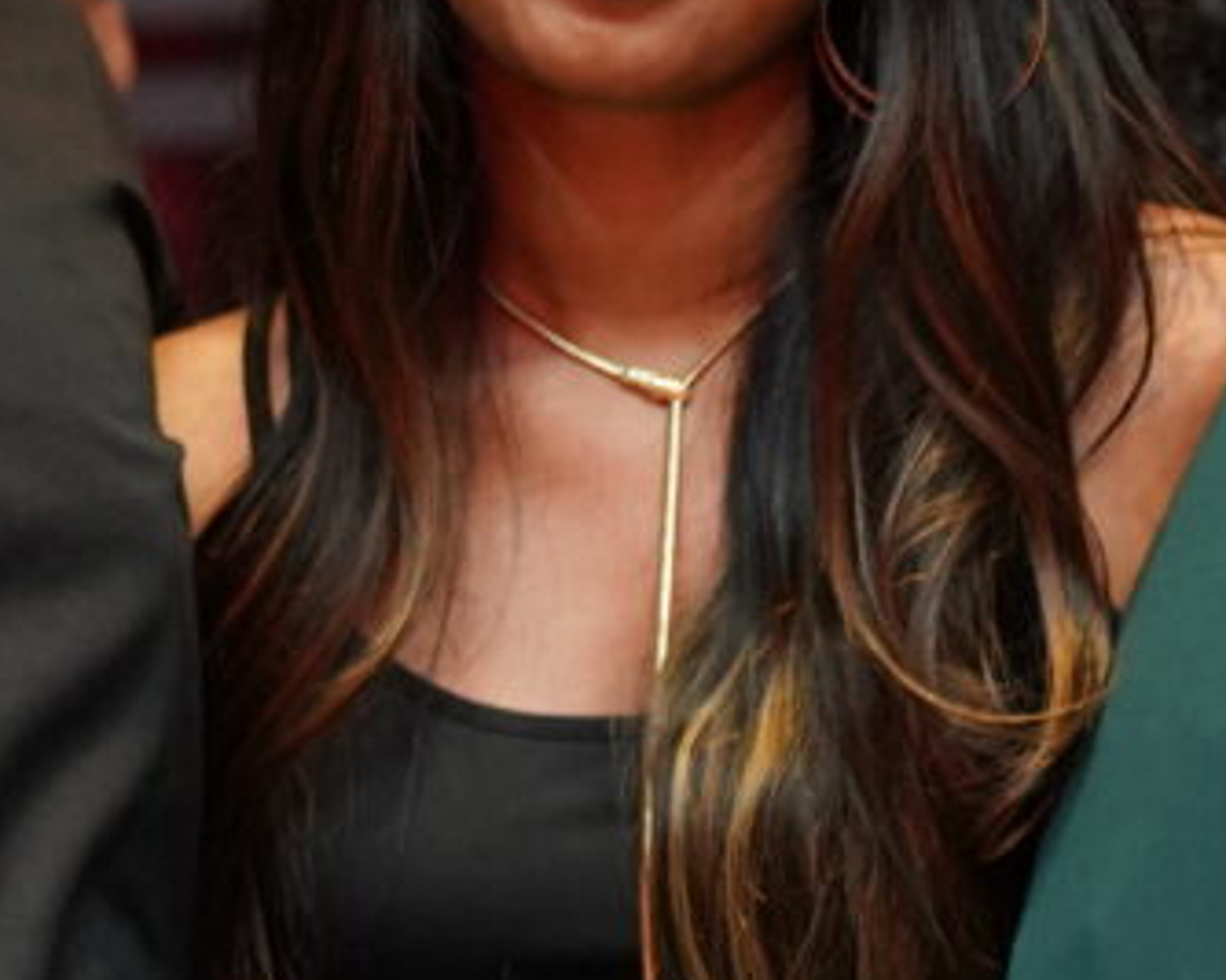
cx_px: 2841
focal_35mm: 360
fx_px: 13059
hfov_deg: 5.2
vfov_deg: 4.3
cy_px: 1318
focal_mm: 50
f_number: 1.8
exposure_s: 1/160
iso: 1250
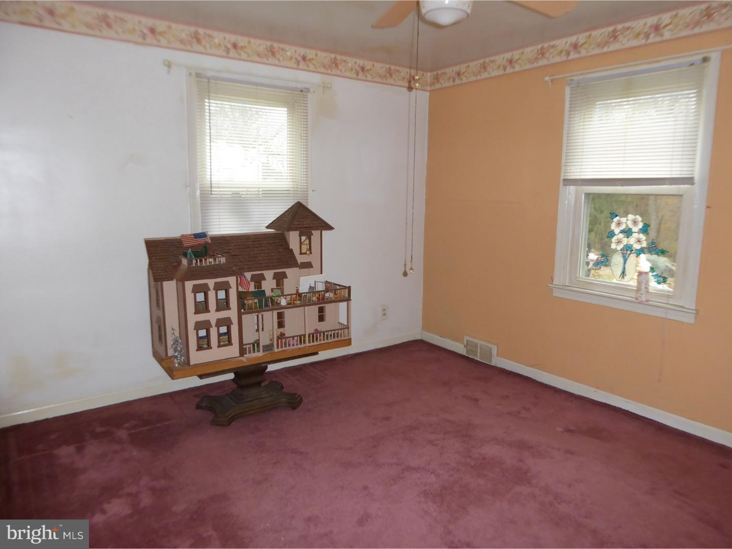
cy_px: 274
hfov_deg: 71.6
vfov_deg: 56.8
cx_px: 366
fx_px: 508
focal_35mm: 24
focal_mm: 4.3
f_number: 3.3
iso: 250
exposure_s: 1/60
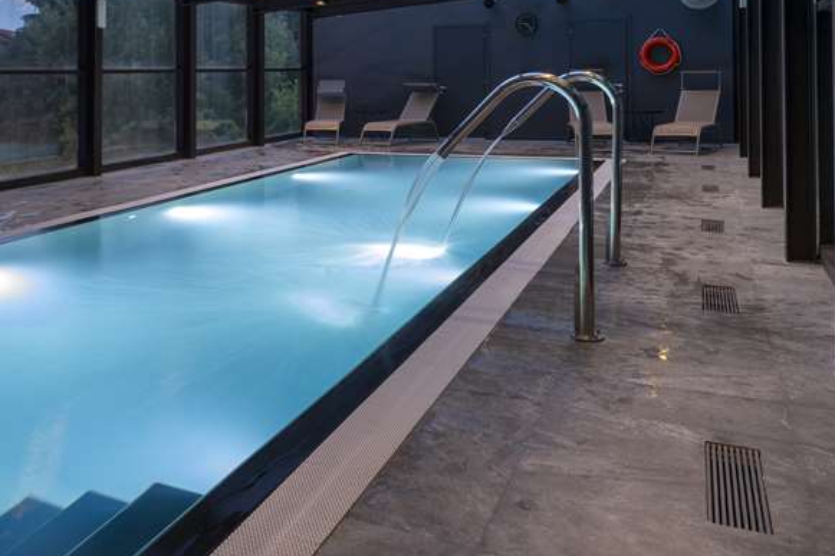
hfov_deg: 49.8
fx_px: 858
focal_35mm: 37
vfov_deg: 34.4
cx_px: 206
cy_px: 82
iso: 200
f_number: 9
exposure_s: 8
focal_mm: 21
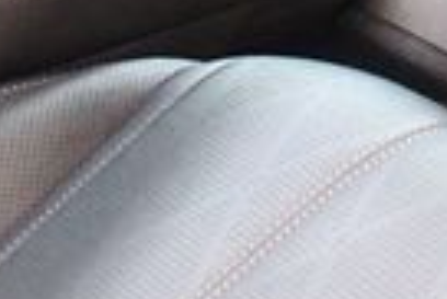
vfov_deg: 6.4
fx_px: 2623
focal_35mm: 211
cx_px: 753
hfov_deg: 9.4
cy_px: -269
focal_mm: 30
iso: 12800
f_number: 4
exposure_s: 1/60
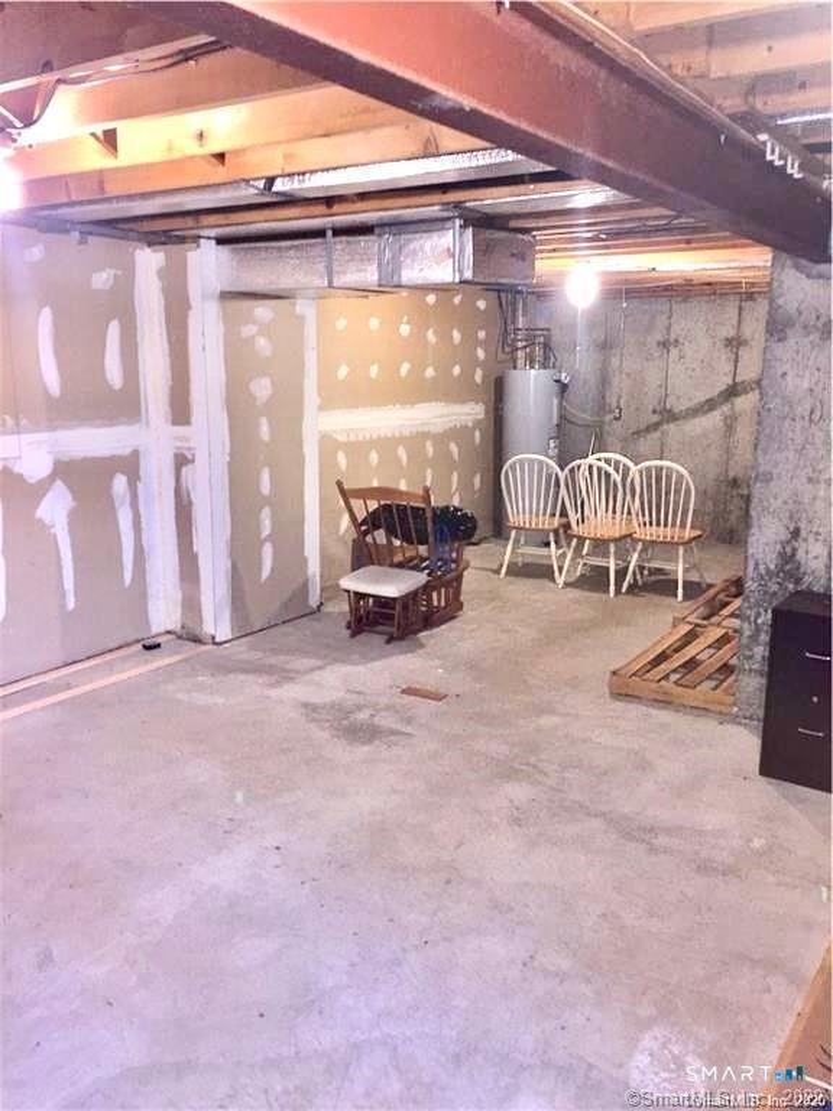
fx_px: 930
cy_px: 556
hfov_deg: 48.2
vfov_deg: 61.7
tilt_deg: -10.3
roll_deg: +0.2
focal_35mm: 29
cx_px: 416
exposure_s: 1/16
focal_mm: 4.15
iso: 200
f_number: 2.2
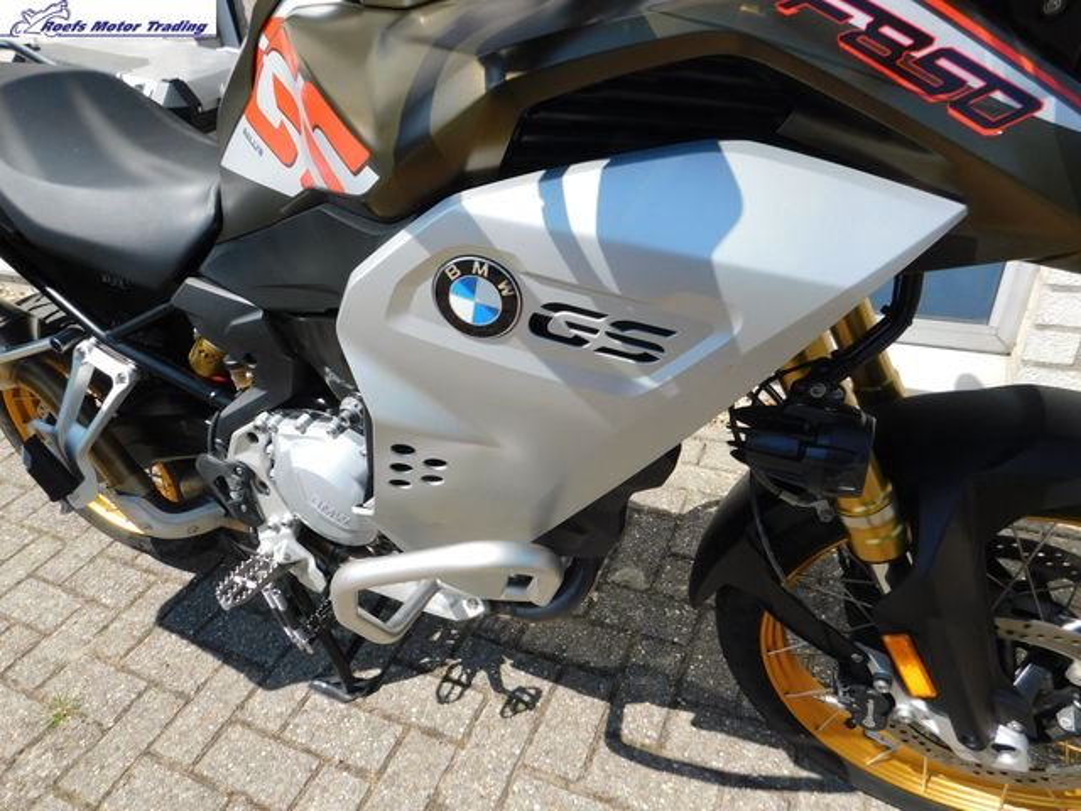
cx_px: 540
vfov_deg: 58.9
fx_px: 718
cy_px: 406
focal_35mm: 23
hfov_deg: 73.9
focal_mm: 4
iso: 125
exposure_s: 1/1000
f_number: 3
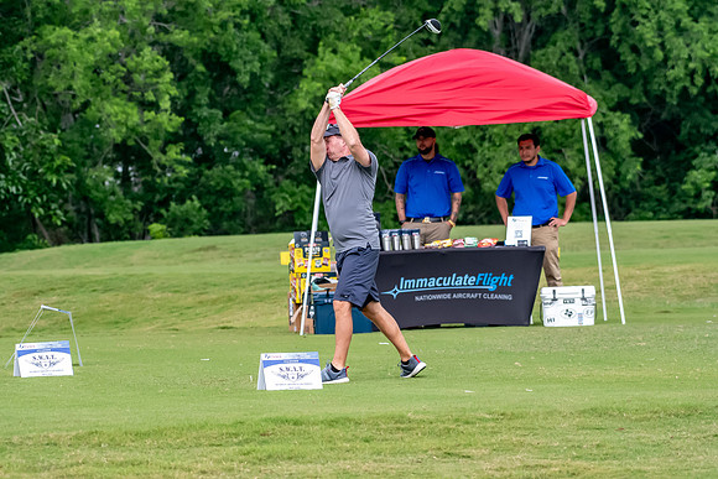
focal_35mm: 300
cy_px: 240
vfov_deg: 4.6
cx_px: 359
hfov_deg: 6.9
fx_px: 5984
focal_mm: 200
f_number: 5.6
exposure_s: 1/2000
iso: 2000
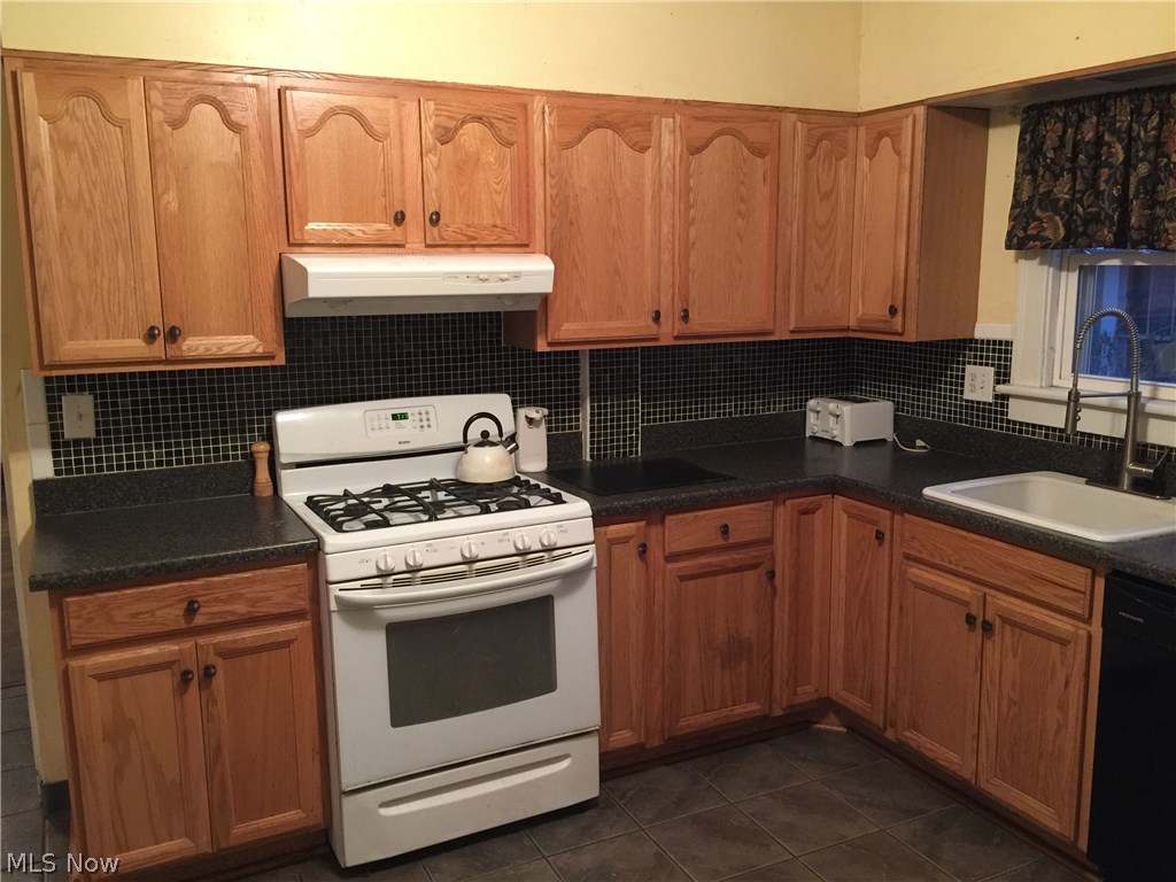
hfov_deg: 61.7
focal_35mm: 29
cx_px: 588
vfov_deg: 48.2
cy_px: 441
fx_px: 985
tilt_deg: -9.9
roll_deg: +0.5
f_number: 2.2
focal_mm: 4.15
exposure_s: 1/10
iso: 100
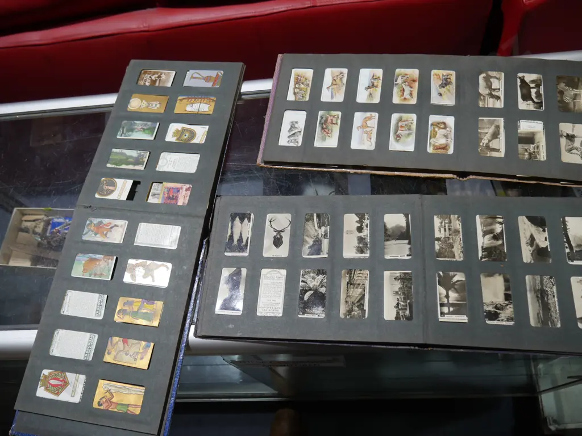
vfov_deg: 46.8
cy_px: 218
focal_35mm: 30
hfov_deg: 60.0
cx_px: 291
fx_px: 504
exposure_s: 1/80
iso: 200
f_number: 3.6
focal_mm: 15
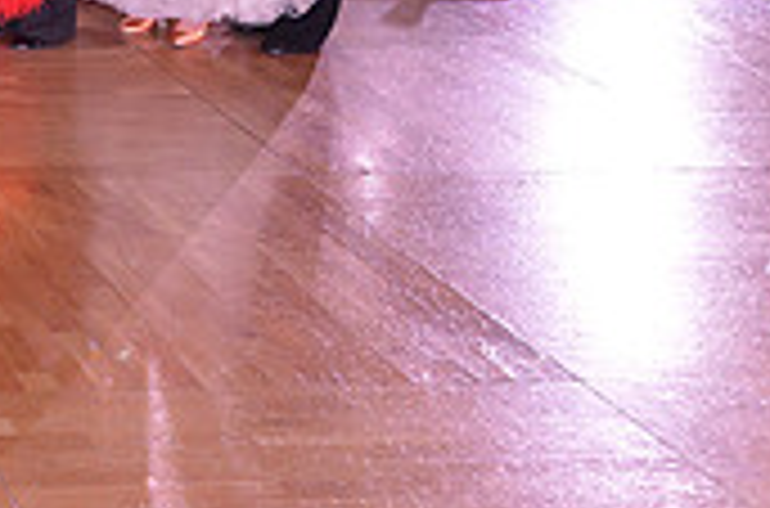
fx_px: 2176
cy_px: -308
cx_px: -419
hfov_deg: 17.8
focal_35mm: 102
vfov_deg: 12.5
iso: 2000
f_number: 5
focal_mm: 30
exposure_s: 1/250
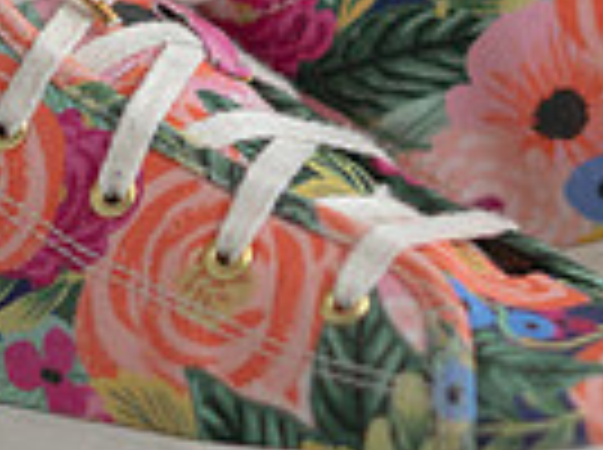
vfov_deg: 6.2
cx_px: 506
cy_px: -151
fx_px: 4104
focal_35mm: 236
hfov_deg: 8.4
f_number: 2
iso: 400
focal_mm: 50
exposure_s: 1/640
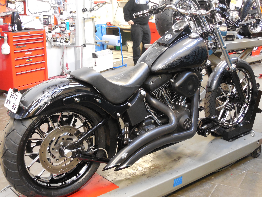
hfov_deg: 43.9
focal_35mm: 43
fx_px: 325
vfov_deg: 33.6
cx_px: 131
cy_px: 98
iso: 640
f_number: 3.9
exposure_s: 1/8
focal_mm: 7.8
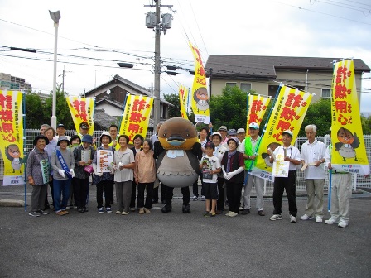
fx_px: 343
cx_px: 186
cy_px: 139
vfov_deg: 44.2
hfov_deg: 56.8
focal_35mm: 32
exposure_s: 1/200
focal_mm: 5.7
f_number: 2.9
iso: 100
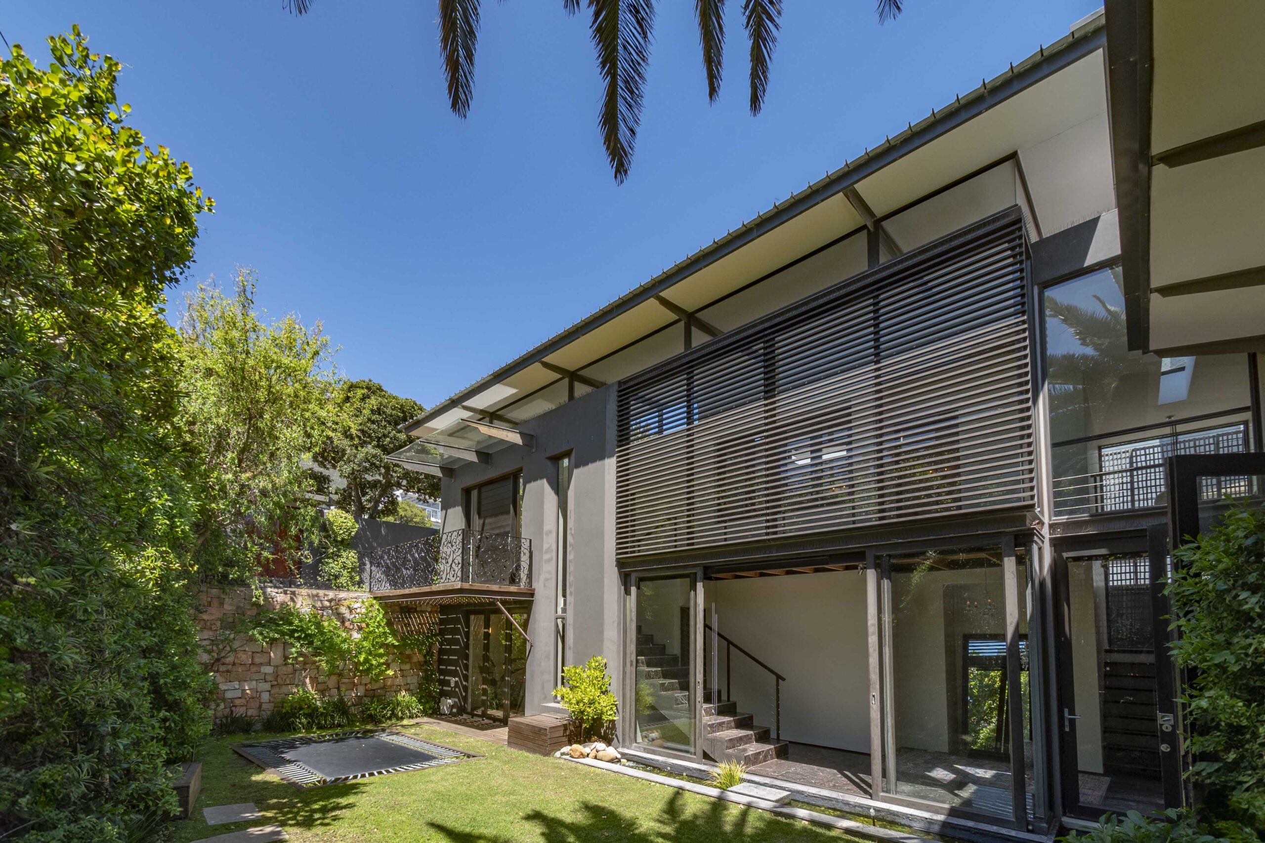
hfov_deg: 100.4
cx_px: 632
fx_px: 527
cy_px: 422
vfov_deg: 77.3
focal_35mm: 15
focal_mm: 10
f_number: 11
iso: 160
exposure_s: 1/100
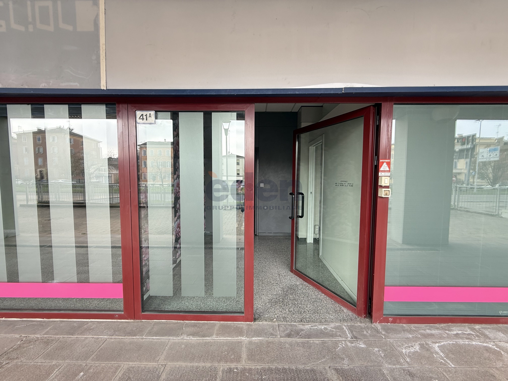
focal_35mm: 14
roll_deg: -1.4
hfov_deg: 102.1
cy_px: 190
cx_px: 254
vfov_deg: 85.7
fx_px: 205
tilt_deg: -3.2
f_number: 2.2
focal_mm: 2.22
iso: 100
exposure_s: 1/99
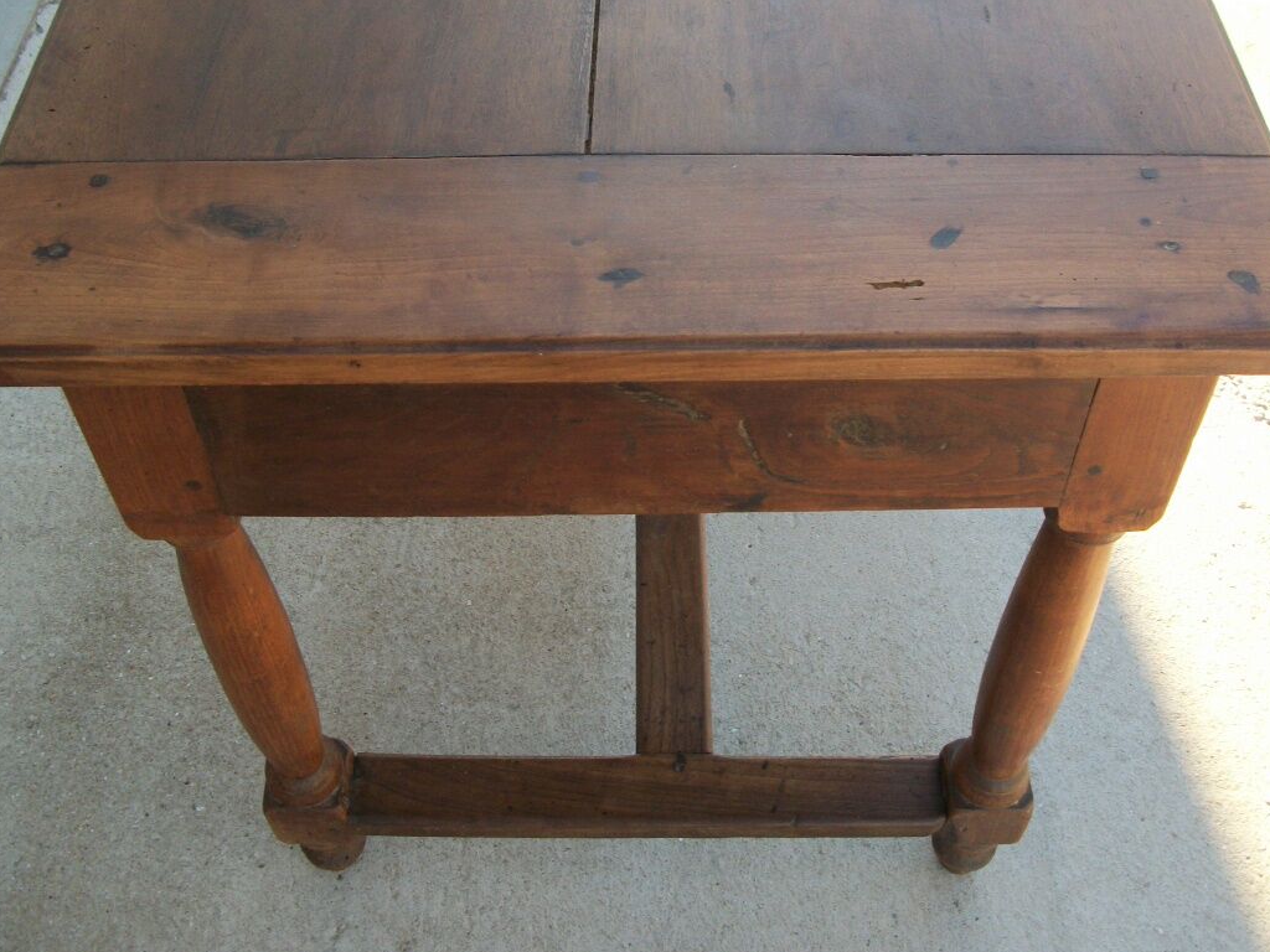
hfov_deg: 46.8
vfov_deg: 35.9
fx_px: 1468
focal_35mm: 40
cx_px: 631
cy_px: 415
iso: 80
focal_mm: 5.7
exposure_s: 1/200
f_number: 2.9
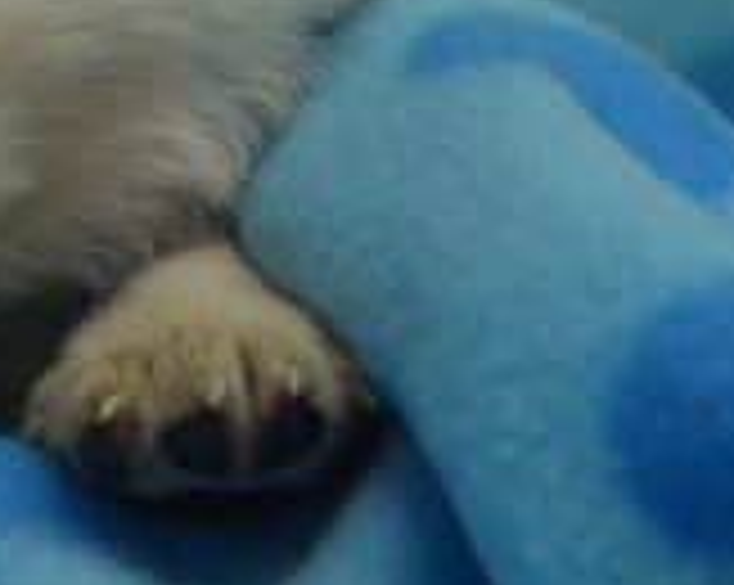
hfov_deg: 5.1
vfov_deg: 4.0
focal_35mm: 381
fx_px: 8267
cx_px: -171
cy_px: -112
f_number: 5.3
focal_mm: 92
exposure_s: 1/200
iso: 1600
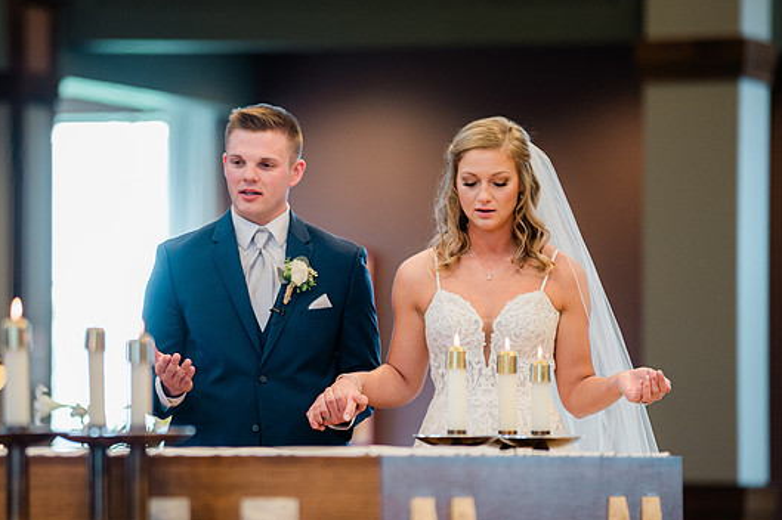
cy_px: 312
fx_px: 5318
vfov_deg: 5.6
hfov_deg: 8.4
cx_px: 320
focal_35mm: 245
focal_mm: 200
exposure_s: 1/250
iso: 1000
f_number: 2.8
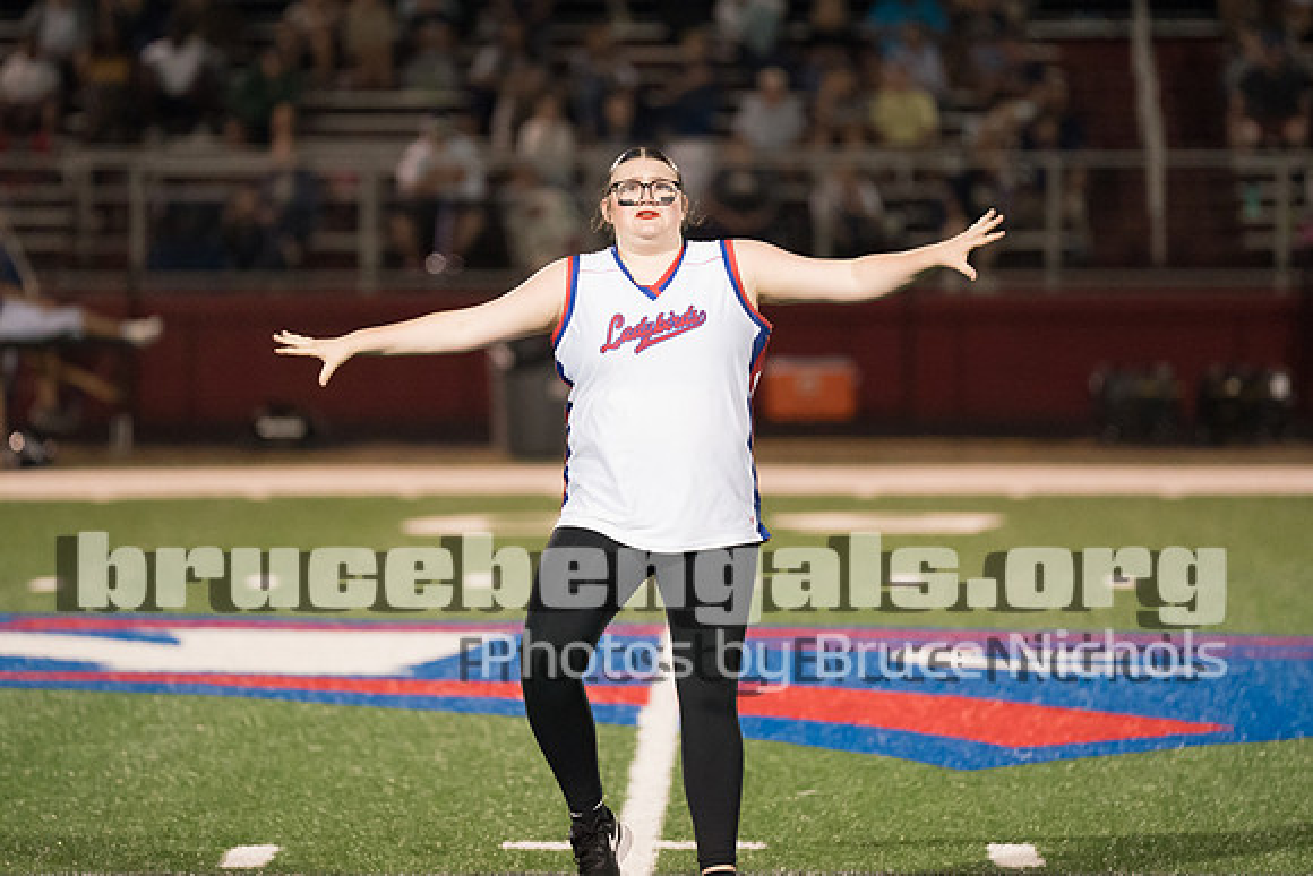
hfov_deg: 8.2
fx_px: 9176
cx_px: 656
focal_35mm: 252
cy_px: 325
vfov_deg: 5.5
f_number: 2.8
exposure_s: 1/1000
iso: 8000
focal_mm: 200
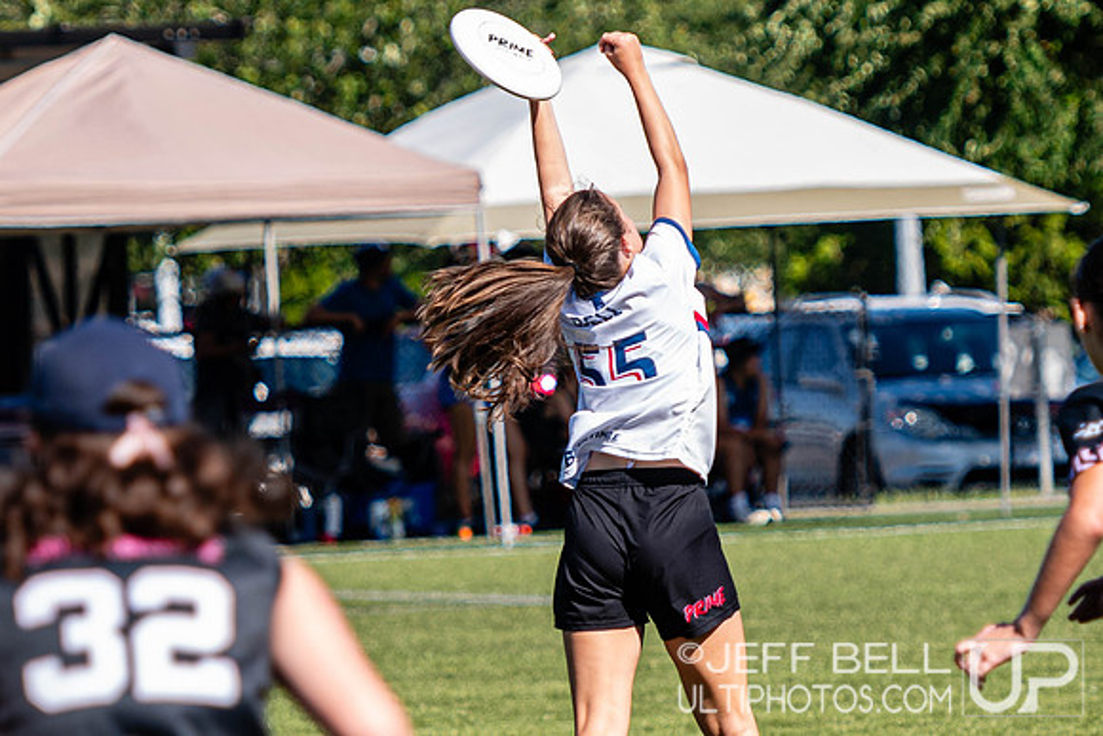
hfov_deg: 4.5
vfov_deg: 3.0
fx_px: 14058
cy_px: 369
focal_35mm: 459
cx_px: 610
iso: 100
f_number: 3.2
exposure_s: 1/1000
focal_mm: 135
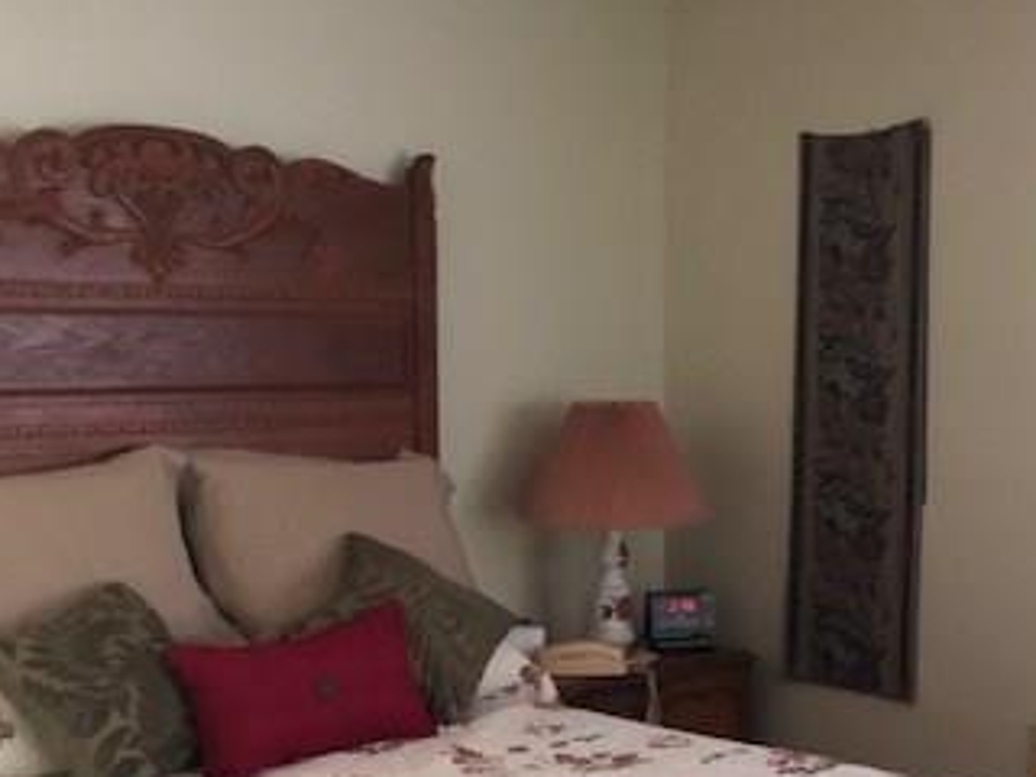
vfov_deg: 26.0
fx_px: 1676
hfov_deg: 34.3
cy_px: 505
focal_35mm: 56
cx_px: 508
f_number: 1.8
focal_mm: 4
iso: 100
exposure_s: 1/4
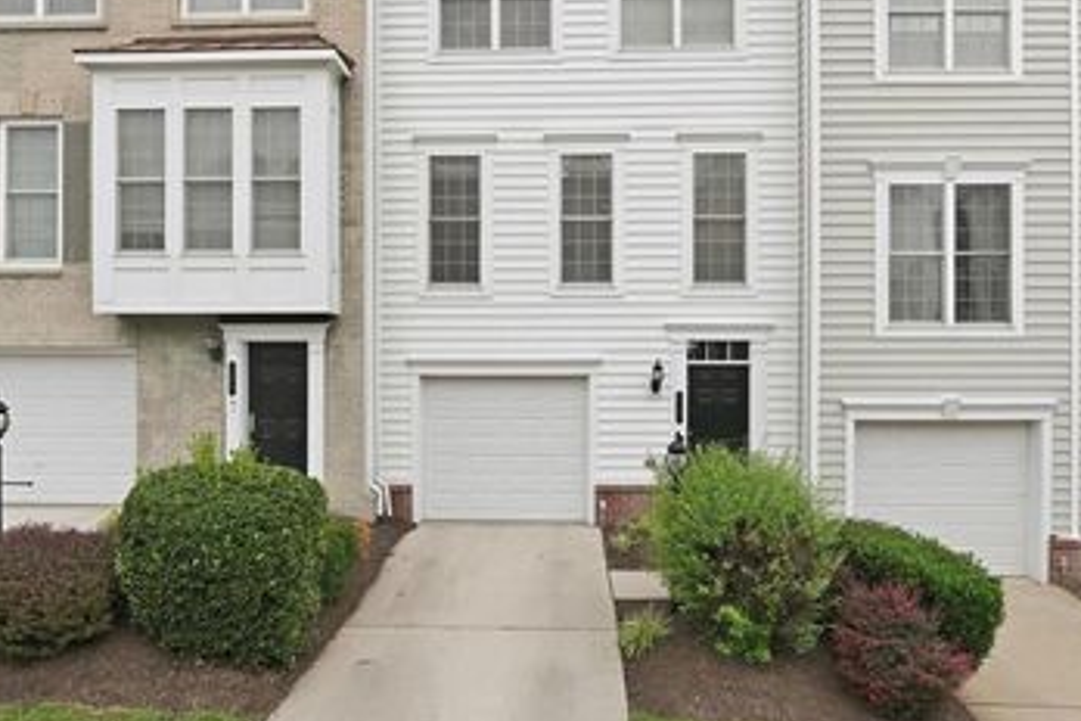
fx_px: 691
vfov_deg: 54.5
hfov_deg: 76.1
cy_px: 269
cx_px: 550
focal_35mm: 23
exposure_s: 1/2000
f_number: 8
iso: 1000
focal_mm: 16
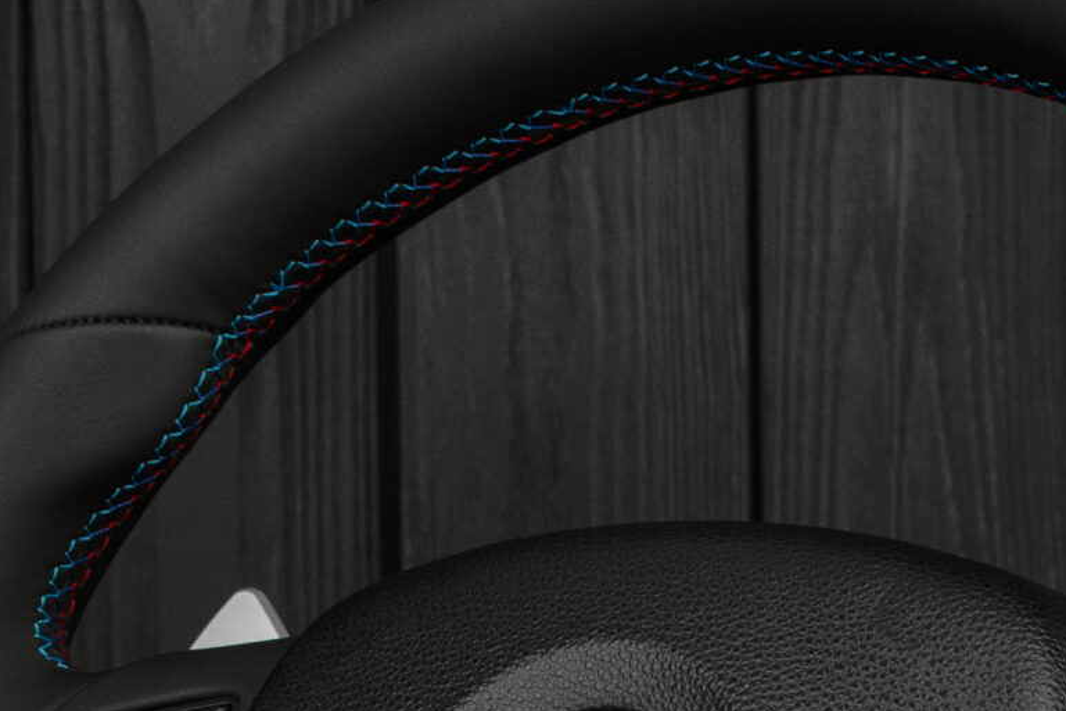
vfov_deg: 7.8
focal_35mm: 175
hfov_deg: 11.8
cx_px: 620
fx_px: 5173
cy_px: 935
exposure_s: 1/125
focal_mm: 35
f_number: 6.3
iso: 500
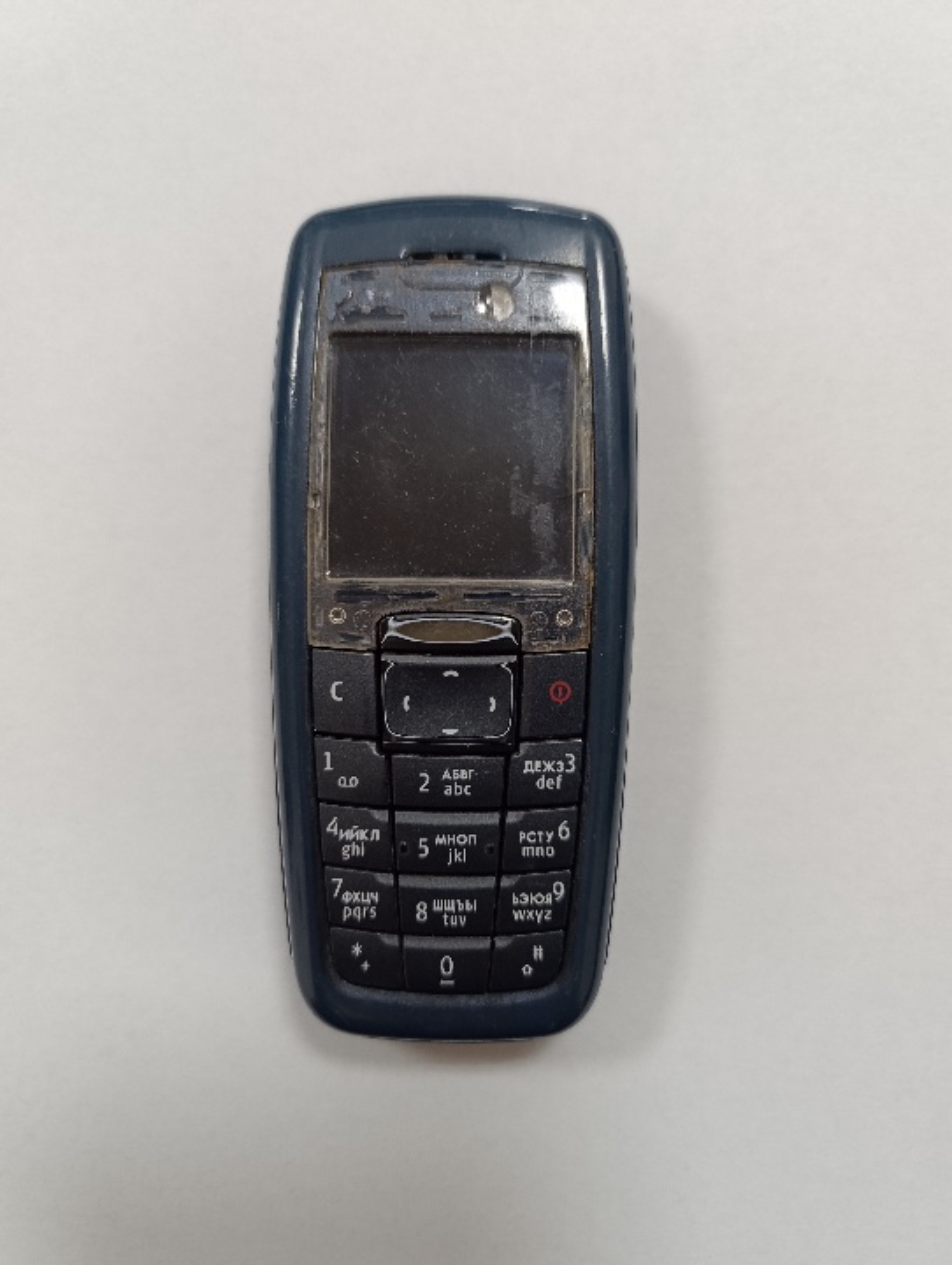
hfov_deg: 59.0
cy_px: 632
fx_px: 841
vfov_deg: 73.9
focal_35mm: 23
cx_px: 476
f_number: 1.7
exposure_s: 1/100
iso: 1000
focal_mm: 6.11
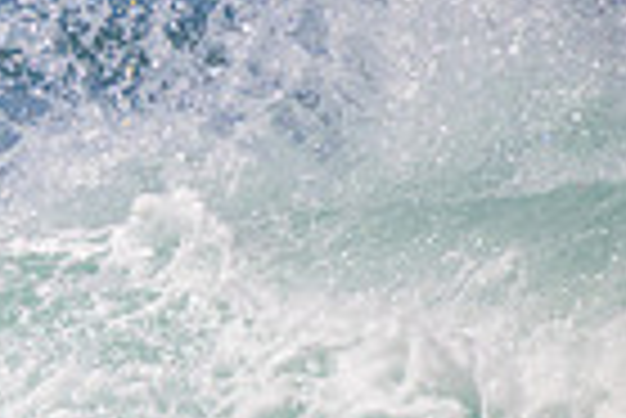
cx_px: -676
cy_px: 205
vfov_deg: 0.4
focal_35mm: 3330
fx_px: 57965
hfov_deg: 0.6
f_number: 11
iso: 720
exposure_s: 1/2000
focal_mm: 800
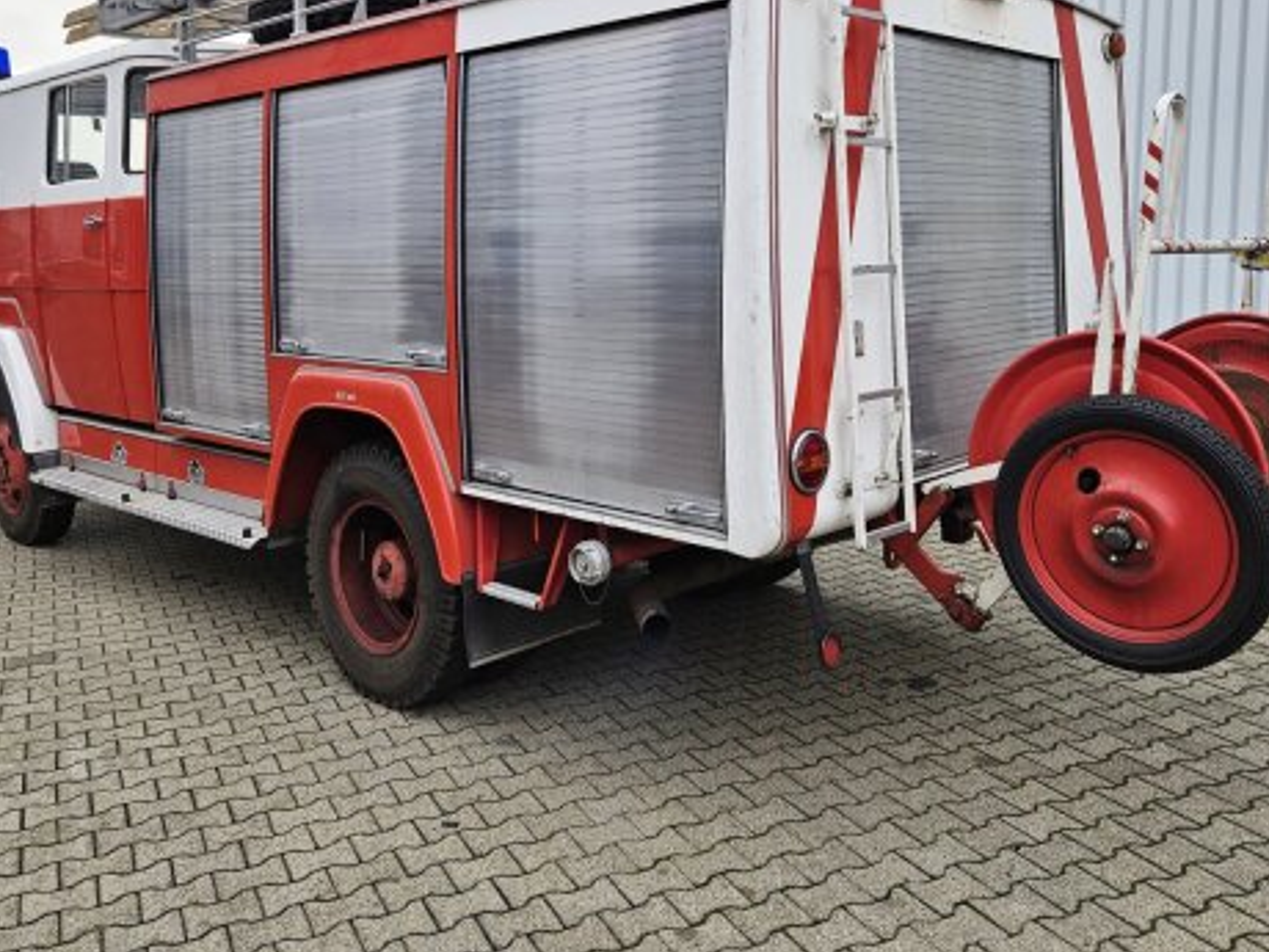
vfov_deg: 43.7
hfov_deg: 56.8
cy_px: 339
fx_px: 1173
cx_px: 657
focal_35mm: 32
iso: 25
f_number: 1.8
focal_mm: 5.4
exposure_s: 1/201
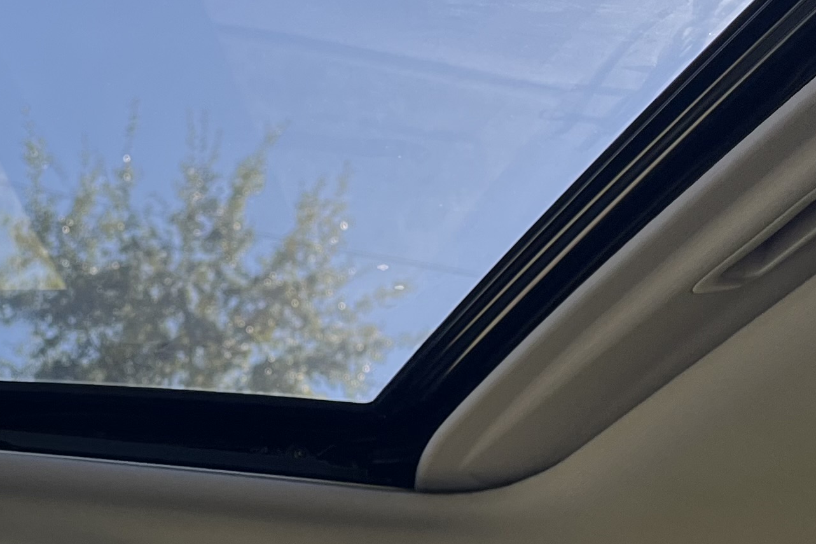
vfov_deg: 16.0
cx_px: 163
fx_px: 1926
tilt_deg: +27.8
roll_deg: +1.1
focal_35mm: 85
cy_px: 369
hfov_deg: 23.6
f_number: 1.6
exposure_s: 1/348
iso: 50
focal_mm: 5.1
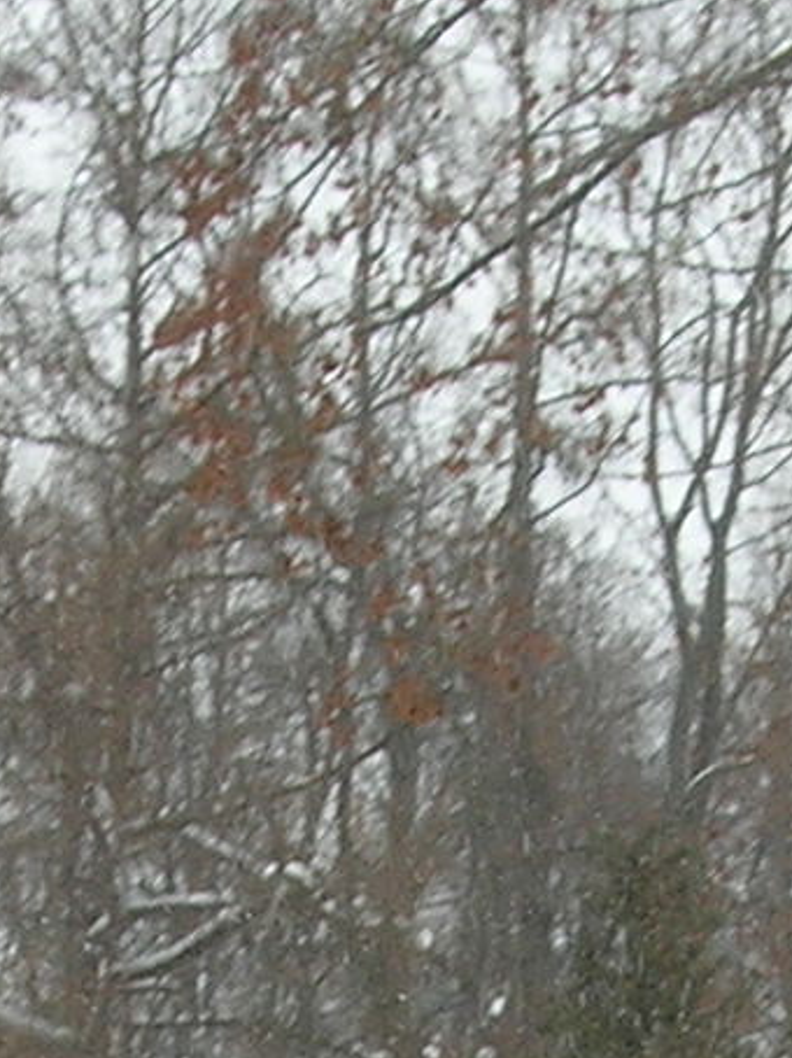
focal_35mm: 217
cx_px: 398
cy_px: 1855
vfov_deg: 8.8
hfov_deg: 6.8
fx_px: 6626
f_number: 4.8
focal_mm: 7.8
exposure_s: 1/95.4
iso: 64
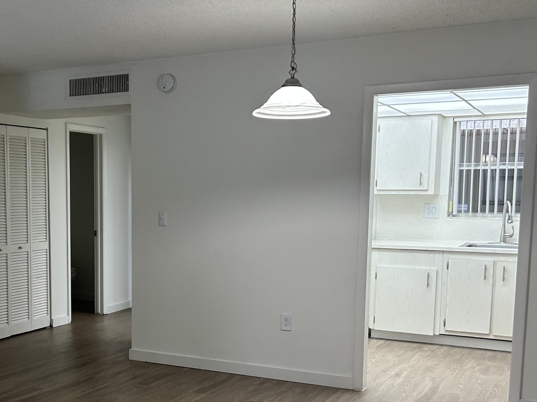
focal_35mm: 47
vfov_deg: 30.6
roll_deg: -0.3
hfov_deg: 39.7
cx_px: 157
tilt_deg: -7.0
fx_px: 729
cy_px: 274
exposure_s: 1/61
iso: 125
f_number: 1.5
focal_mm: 5.7
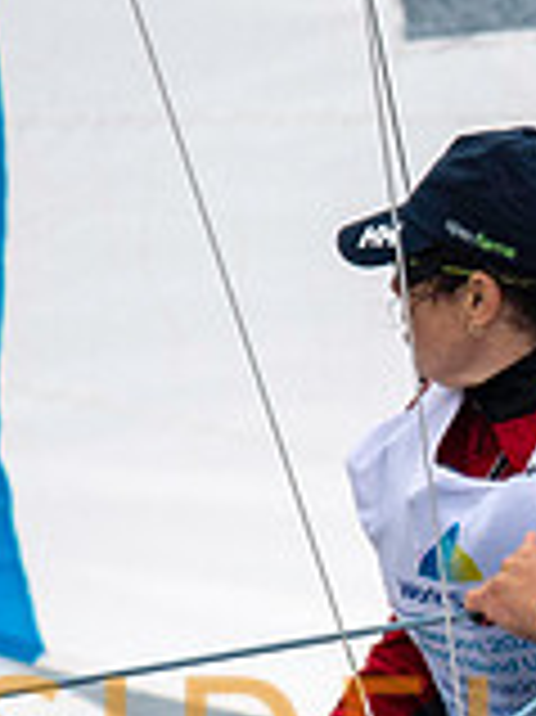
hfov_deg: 0.8
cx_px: 813
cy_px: 497
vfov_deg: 1.0
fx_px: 40582
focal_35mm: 1963
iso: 250
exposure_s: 1/3200
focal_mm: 300
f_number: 4
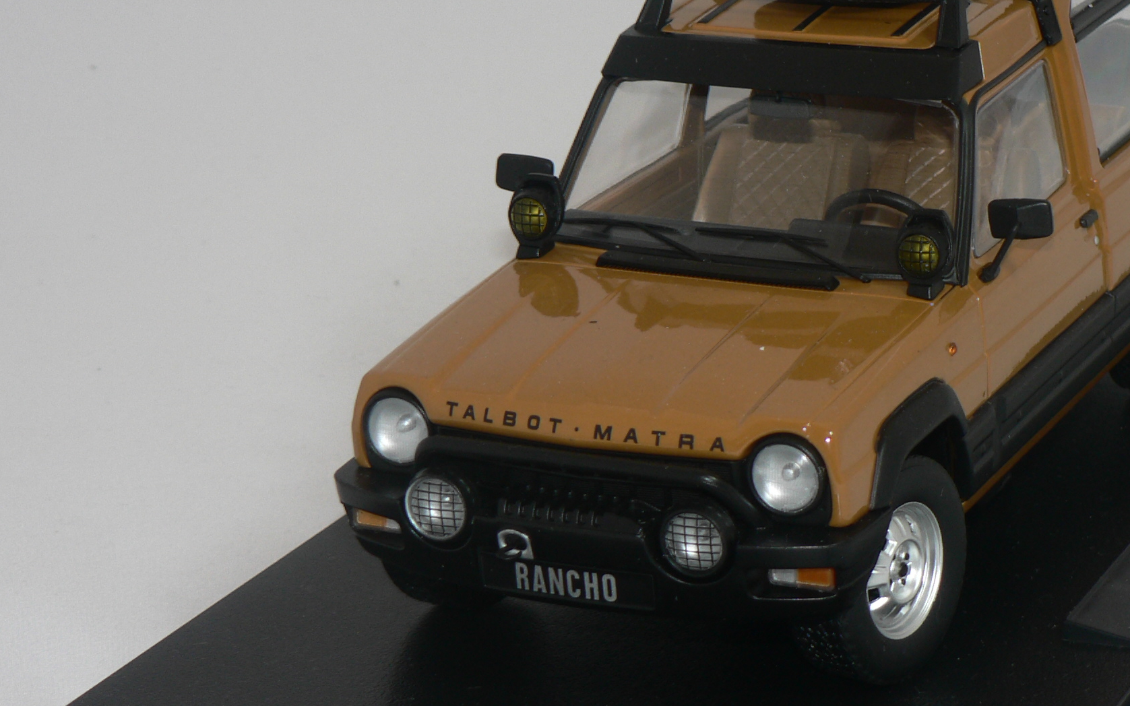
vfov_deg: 11.9
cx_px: 796
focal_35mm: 110
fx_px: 3387
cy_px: 282
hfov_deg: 18.9
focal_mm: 11.4
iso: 80
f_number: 3.2
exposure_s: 1/60
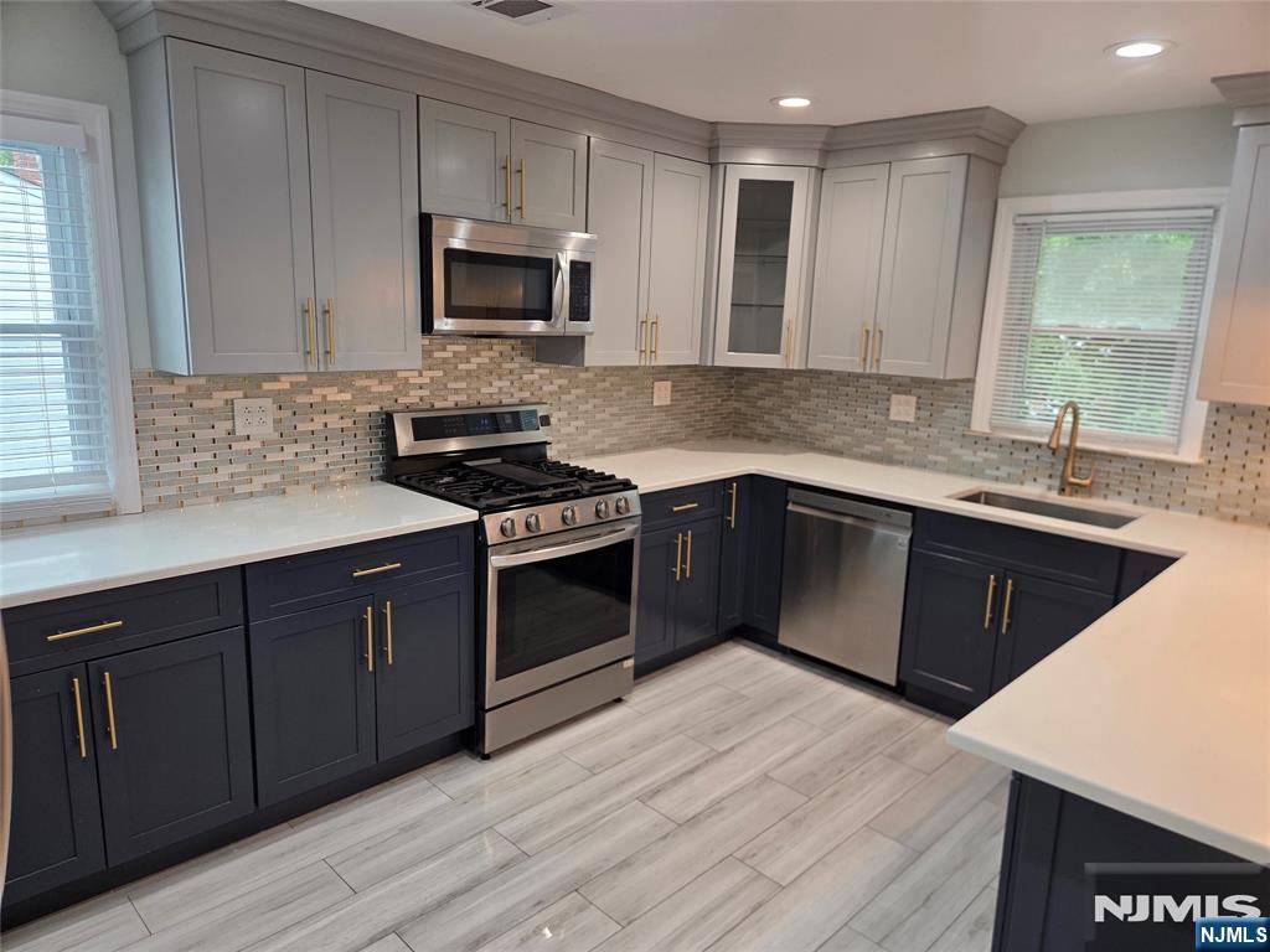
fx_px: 844
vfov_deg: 58.9
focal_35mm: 23
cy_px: 476
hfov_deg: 73.9
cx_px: 635
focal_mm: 5.4
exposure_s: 1/120
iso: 200
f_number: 1.8
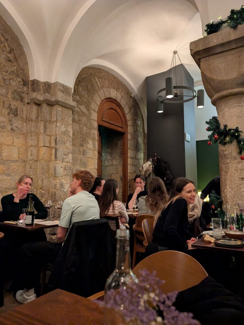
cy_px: 162
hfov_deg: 56.9
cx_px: 122
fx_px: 225
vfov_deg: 71.5
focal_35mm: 24
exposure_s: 1/22.8
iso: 824
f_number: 1.68
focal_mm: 6.9
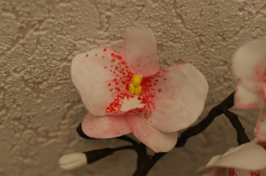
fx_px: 634
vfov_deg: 15.8
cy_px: 99
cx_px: 136
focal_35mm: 86
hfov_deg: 23.7
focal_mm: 50
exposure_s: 1/80
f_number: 2
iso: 320
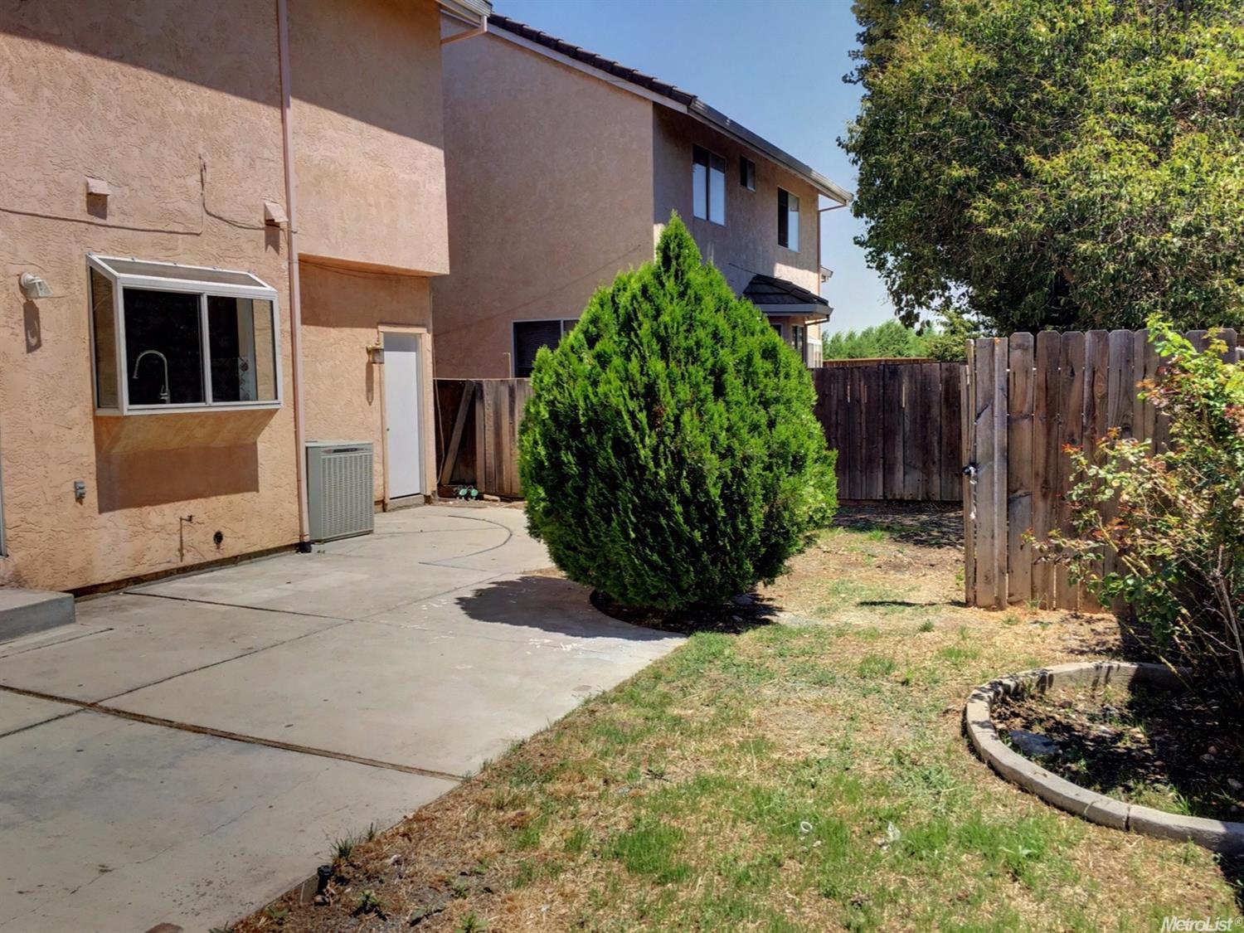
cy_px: 466
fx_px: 1042
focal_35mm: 29
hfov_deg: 61.7
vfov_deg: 48.2
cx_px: 622
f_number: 2.2
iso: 25
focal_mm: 4.15
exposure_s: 1/1832
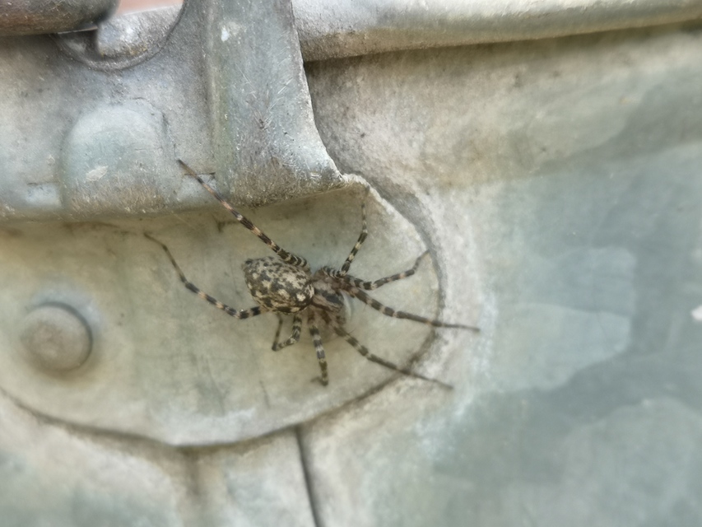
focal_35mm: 61
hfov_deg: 31.7
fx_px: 1237
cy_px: 264
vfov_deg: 24.0
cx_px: 351
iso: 50
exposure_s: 1/101
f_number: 1.8
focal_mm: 5.58
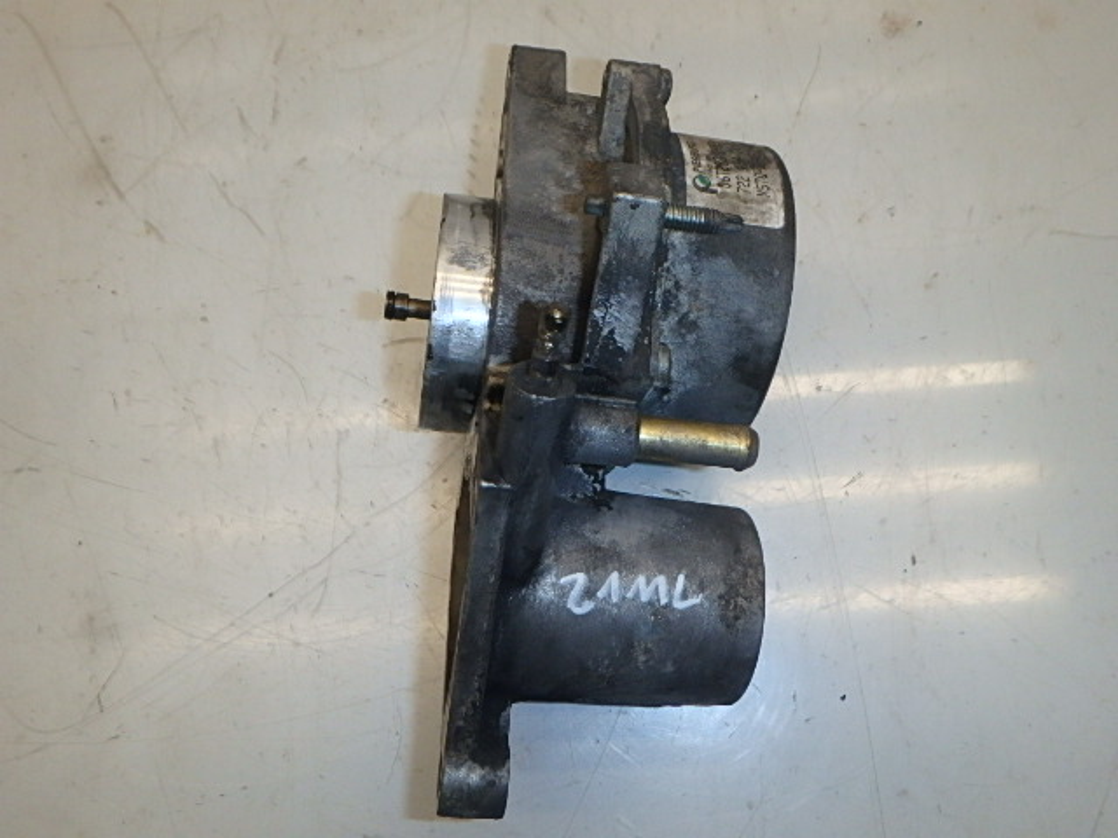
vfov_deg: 45.4
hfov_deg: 58.4
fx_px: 1001
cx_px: 559
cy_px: 419
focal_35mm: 31
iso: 500
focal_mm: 5.6
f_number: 4.7
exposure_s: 1/160
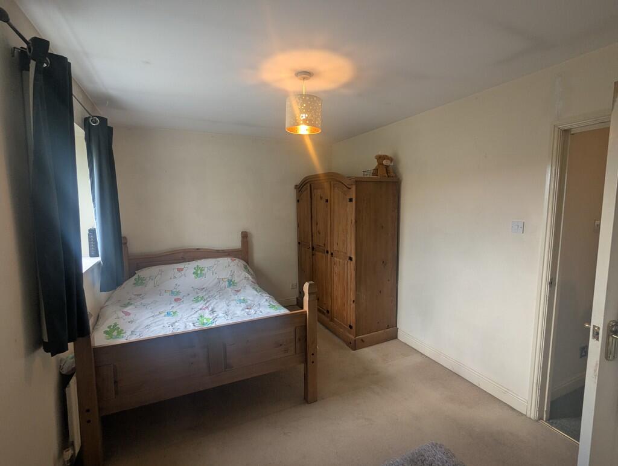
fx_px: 286
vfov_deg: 78.2
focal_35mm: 16
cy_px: 233
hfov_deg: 94.4
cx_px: 309
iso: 53
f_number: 2.2
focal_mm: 2.35
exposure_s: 1/42.7
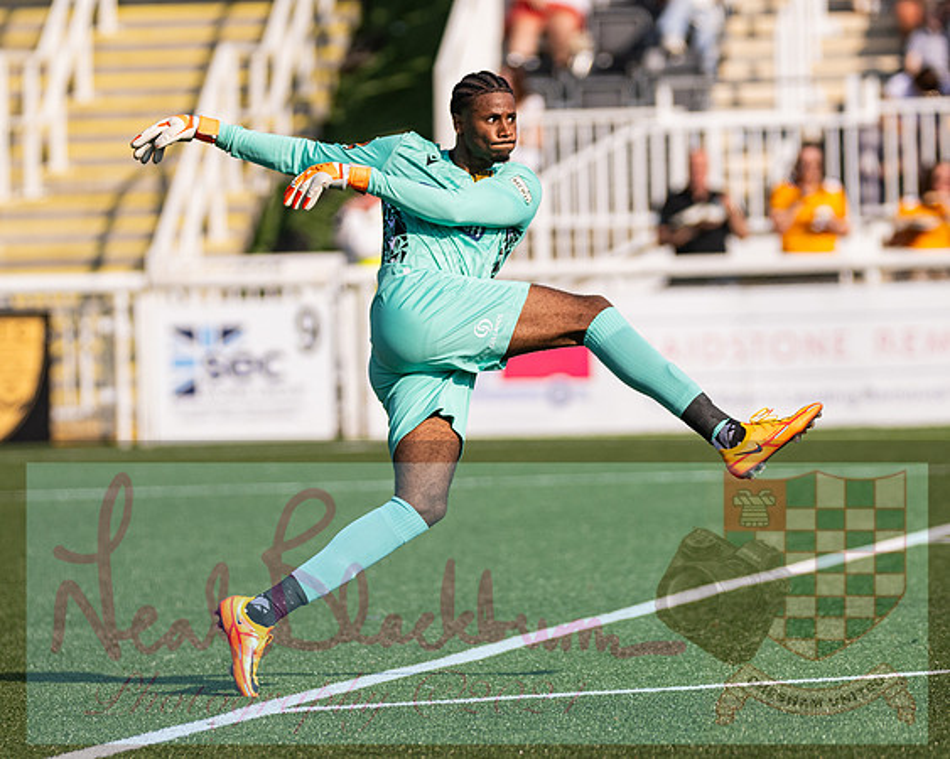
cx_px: 376
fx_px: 11169
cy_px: 345
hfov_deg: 4.9
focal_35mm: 397
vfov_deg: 3.9
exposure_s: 1/4000
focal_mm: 210
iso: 250
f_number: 2.8
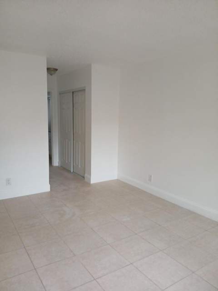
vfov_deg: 67.3
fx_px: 218
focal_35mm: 26
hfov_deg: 53.1
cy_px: 146
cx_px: 109
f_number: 1.8
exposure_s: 1/60
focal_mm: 3.98
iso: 160
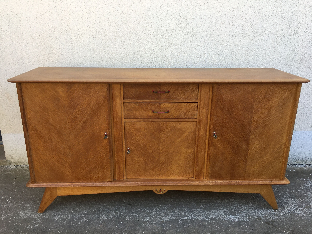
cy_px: 117
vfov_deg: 48.2
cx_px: 156
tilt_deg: -18.0
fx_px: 261
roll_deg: -0.7
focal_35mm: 29
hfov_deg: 61.7
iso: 25
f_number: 2.2
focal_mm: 4.15
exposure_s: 1/100
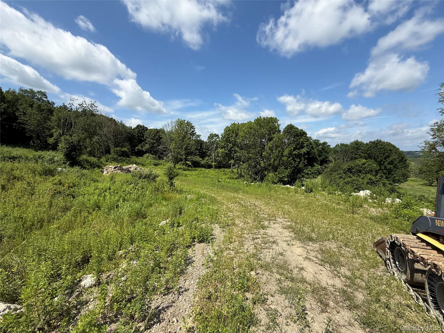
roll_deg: -1.8
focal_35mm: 14
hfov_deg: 102.1
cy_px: 166
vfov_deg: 85.7
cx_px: 222
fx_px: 180
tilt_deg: +0.4
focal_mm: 2.22
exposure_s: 1/1901
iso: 50
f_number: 2.2
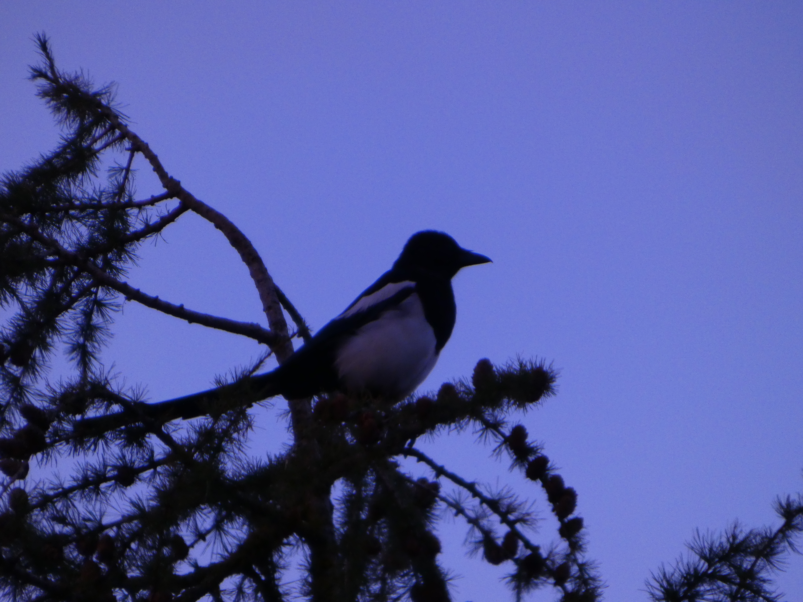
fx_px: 27837
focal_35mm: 1200
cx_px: 402
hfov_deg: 1.7
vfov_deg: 1.2
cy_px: 301
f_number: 5.9
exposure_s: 1/125
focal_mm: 215
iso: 400
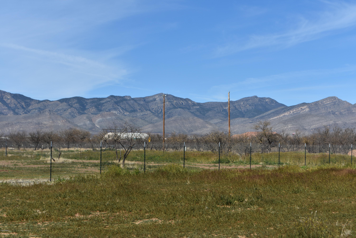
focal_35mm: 72
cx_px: 178
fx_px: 712
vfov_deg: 18.9
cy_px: 119
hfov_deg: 28.1
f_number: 8
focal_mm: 48
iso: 125
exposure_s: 1/500
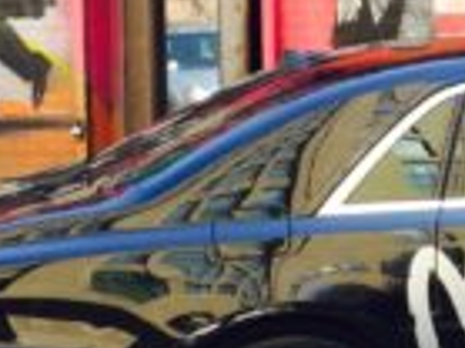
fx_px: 1678
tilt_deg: +3.0
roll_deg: -1.5
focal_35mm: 125
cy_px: 74
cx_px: 539
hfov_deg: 15.3
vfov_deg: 11.8
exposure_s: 1/150
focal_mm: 4.15
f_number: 2.2
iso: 32
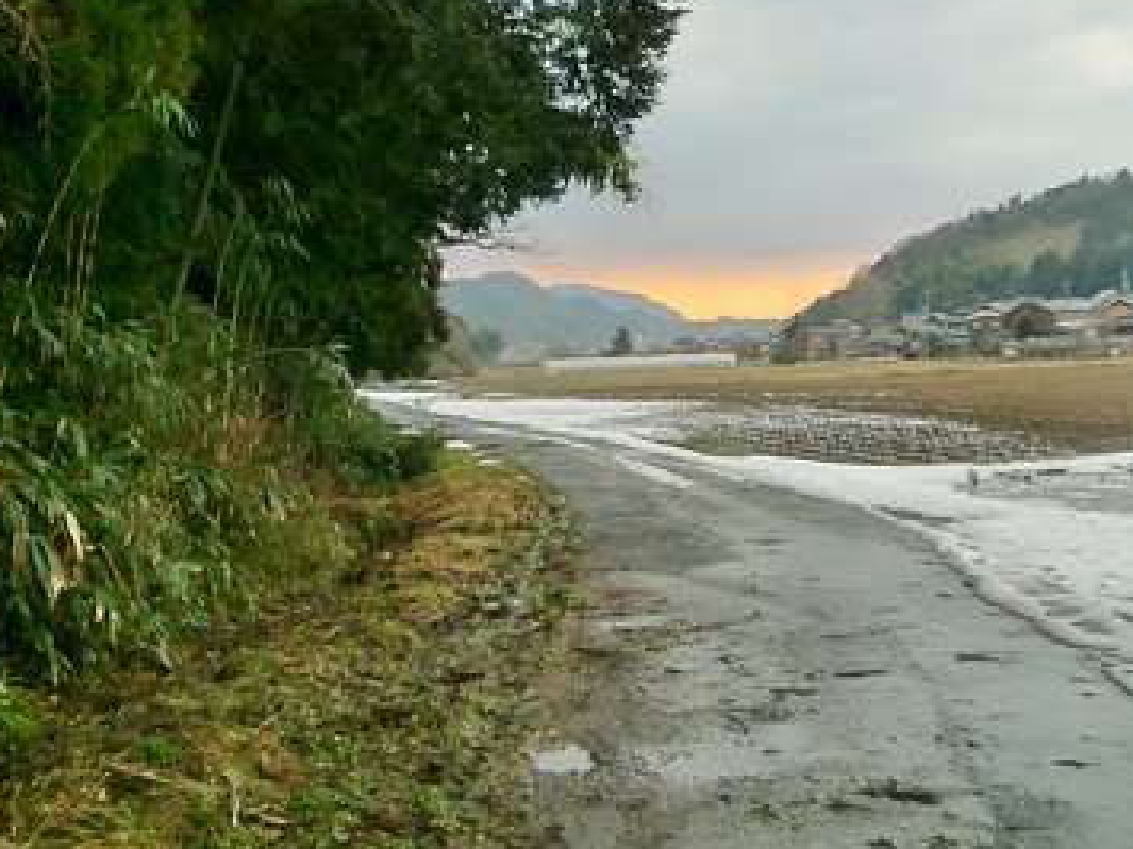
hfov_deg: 38.6
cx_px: 718
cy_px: 316
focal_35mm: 49
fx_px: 1603
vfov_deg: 29.5
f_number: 2.8
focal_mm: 5.58
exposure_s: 1/100
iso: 200
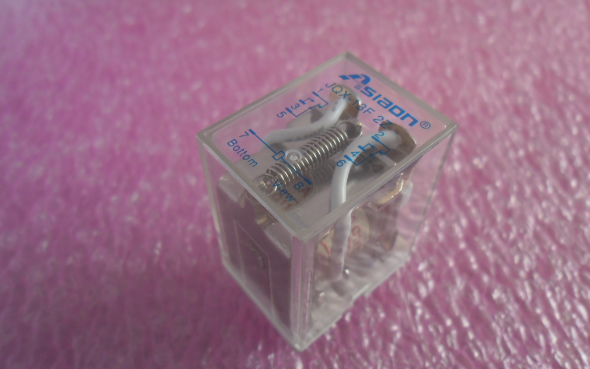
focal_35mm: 29
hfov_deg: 64.6
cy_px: 186
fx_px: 466
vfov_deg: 43.2
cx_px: 294
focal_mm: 4.9
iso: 100
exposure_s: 1/58
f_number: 3.5
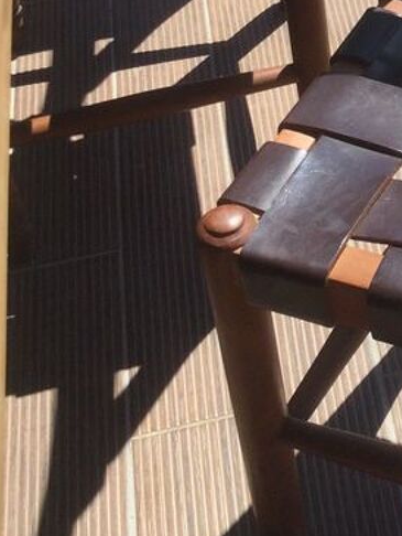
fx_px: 1315
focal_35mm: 85
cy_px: 25
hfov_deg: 16.4
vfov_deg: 22.3
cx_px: 522
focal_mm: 3.3
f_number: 2.4
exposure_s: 1/1018
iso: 25
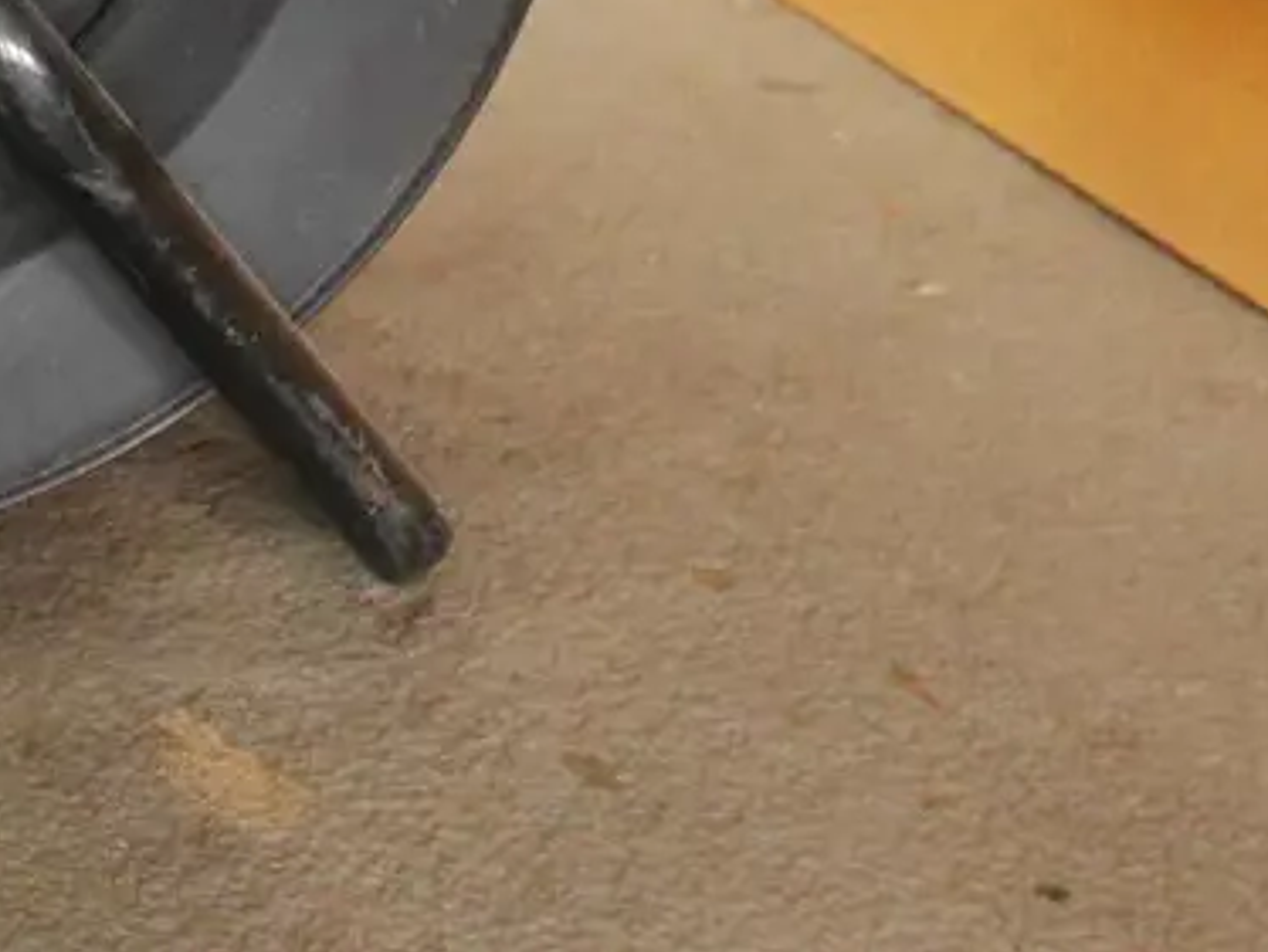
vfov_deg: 15.1
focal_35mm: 93
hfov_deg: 19.7
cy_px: -344
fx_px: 3409
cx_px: -278
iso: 3200
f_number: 4
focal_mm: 17
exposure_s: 1/100
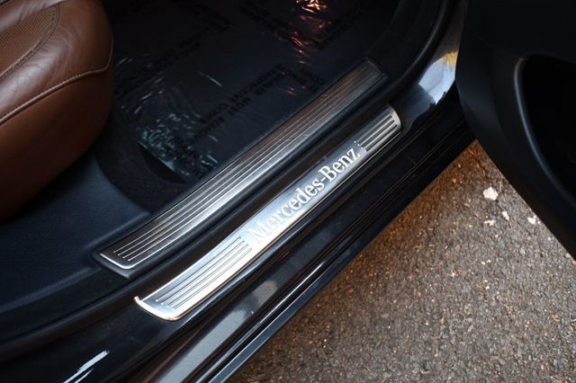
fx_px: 672
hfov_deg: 46.4
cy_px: 192
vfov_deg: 31.9
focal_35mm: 42
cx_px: 288
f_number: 4.2
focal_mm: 28
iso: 800
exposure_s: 1/160
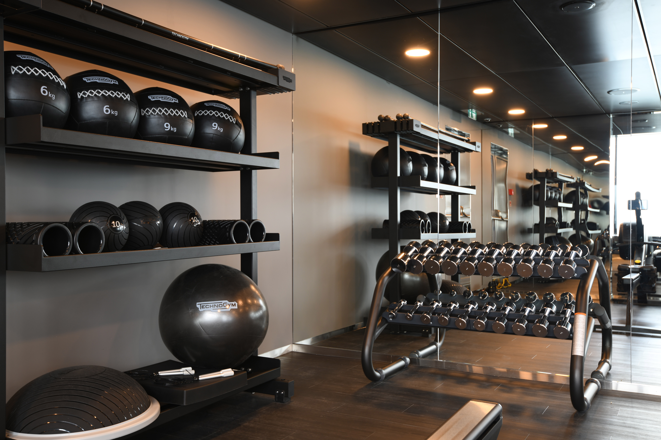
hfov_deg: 54.4
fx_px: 643
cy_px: 220
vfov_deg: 37.9
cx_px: 330
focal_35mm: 35
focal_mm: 35
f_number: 8
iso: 200
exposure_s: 1/5
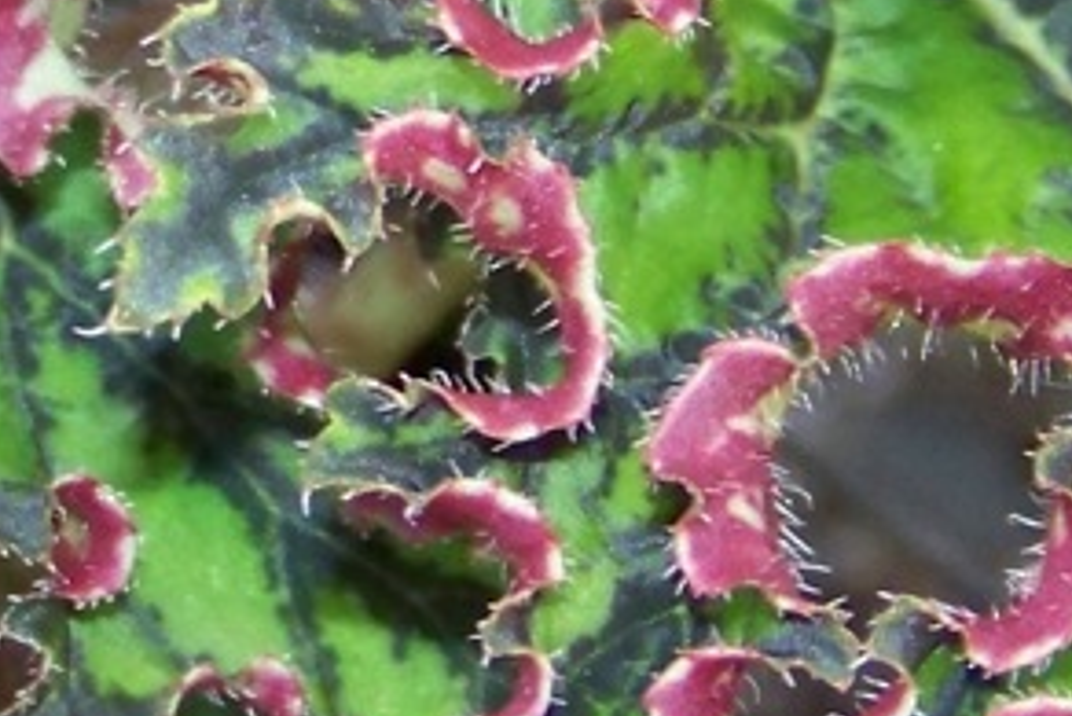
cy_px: 66
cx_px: 51
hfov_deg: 6.4
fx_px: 9503
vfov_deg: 4.3
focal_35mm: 319
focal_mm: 11.7
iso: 200
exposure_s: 1/30
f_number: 3.2
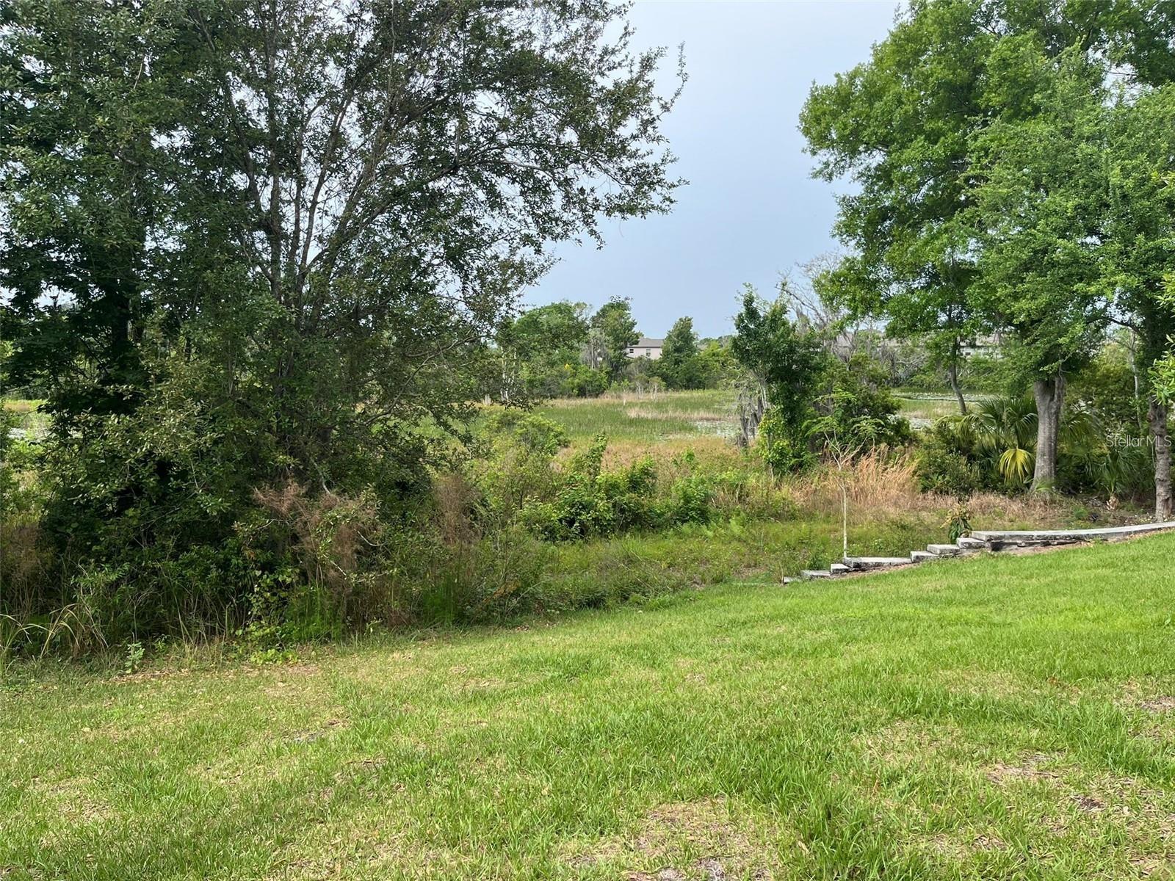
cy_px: 440
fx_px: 883
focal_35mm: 26
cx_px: 588
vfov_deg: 53.1
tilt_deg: -5.6
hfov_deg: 67.3
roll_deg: +0.0
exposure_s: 1/1266
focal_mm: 5.1
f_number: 1.6
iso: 50
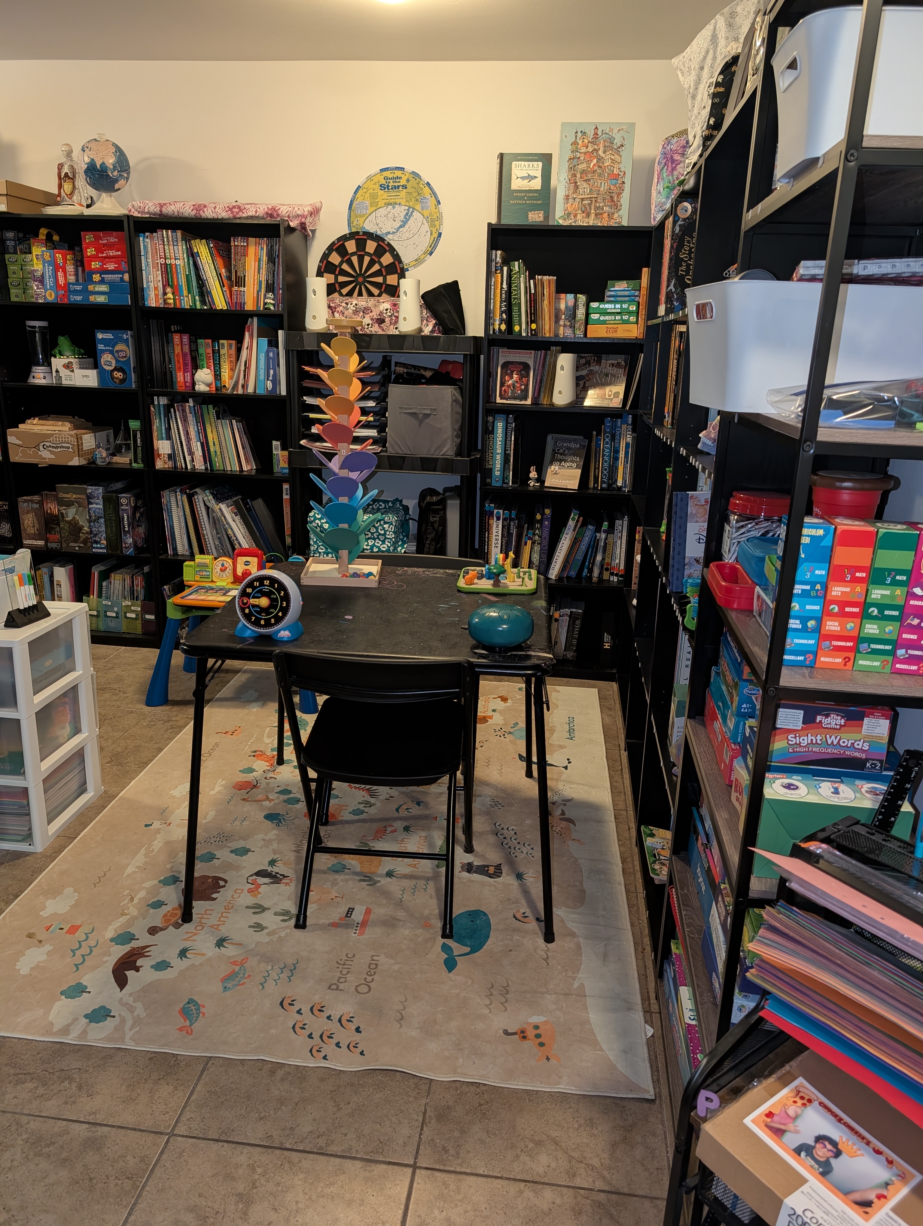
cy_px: 613
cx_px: 462
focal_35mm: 24
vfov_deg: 71.5
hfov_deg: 56.9
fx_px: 851
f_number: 1.68
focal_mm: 6.9
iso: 401
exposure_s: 1/30.3
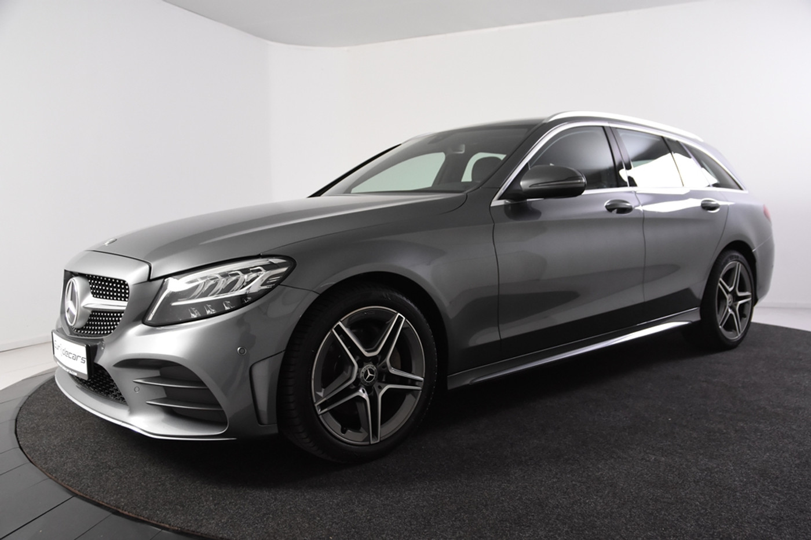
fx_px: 676
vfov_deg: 43.6
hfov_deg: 61.9
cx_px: 406
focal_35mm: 30
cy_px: 270
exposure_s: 1/80
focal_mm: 20
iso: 1600
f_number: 4.5
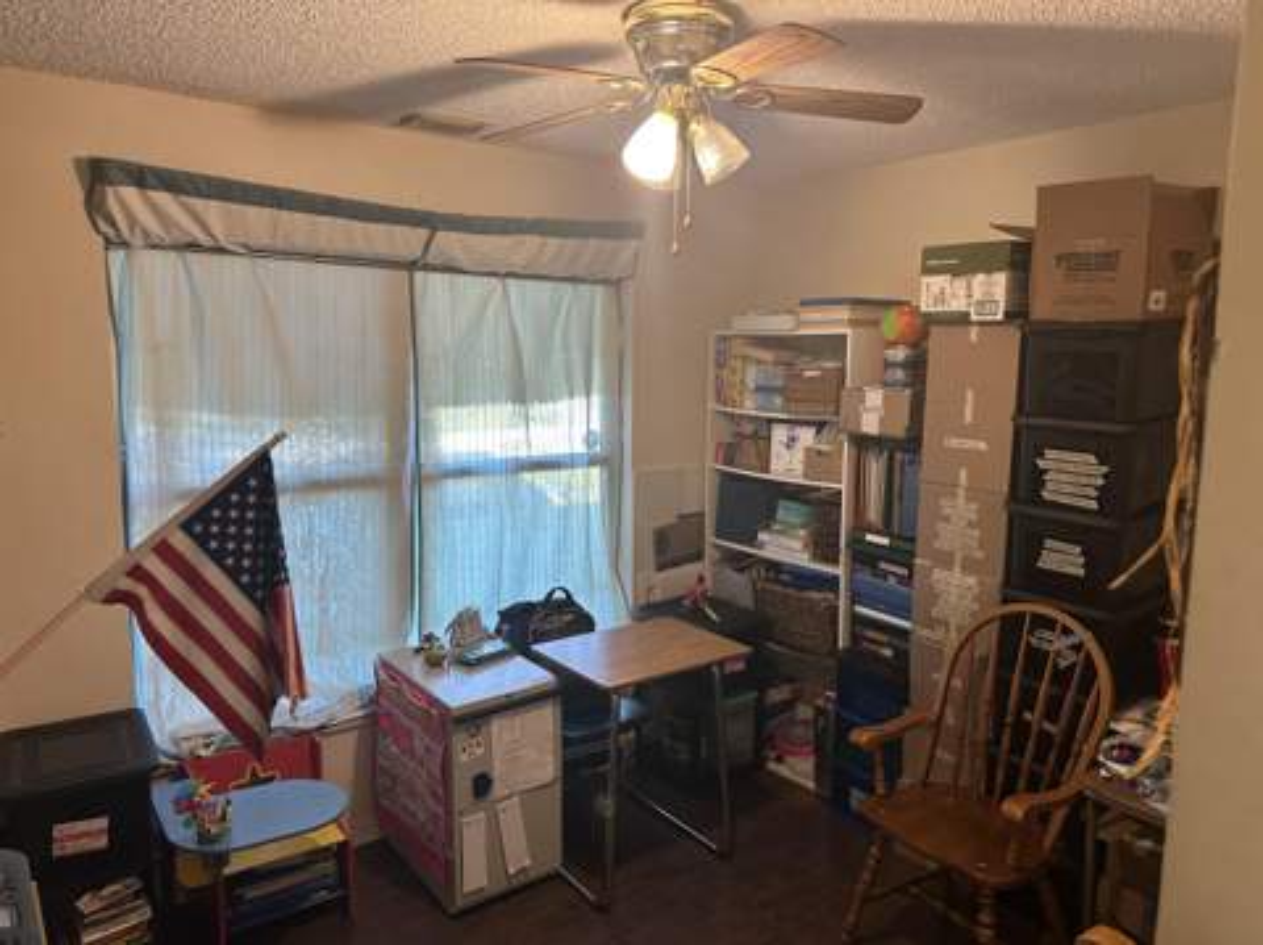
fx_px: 875
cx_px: 632
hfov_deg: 71.7
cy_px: 472
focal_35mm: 24
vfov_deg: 56.7
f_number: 1.78
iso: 400
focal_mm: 6.86
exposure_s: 1/60
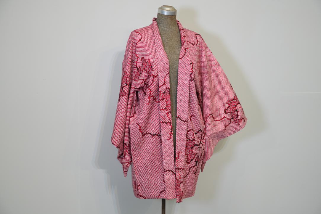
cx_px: 160
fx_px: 482
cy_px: 107
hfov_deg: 36.9
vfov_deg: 25.1
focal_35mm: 54
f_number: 4
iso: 500
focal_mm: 54
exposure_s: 1/60
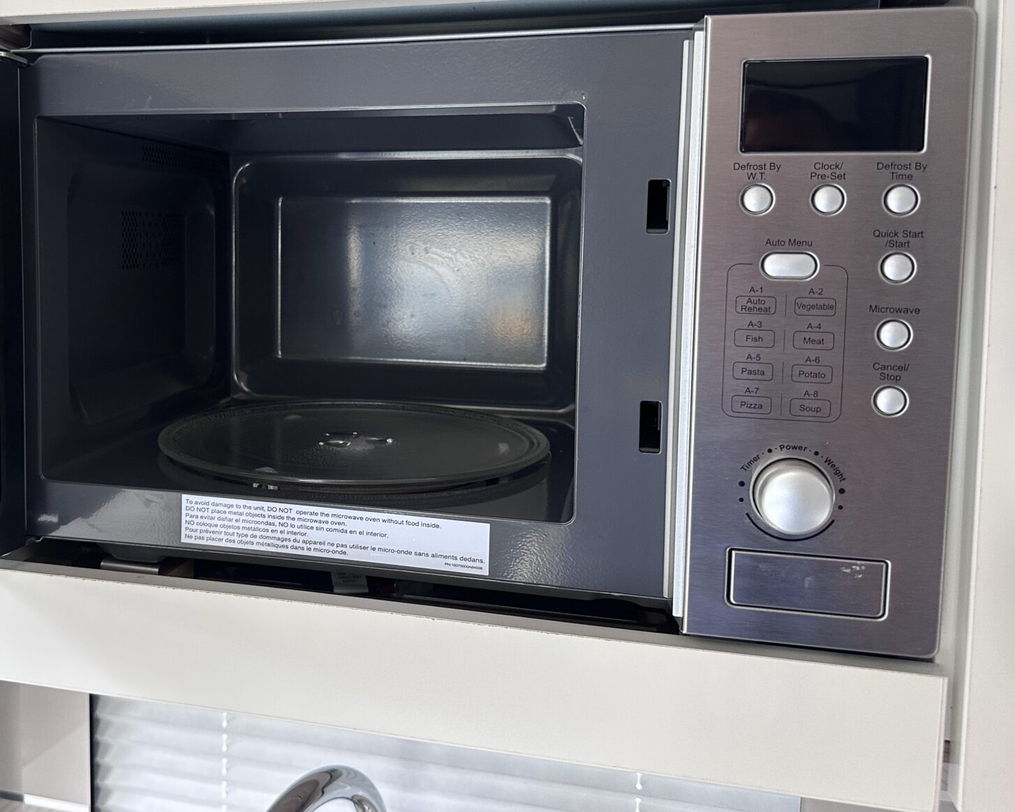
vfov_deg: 44.2
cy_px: 313
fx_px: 991
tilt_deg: -6.0
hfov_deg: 53.3
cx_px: 346
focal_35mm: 33
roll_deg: -2.4
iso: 250
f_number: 1.78
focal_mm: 6.86
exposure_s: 1/115
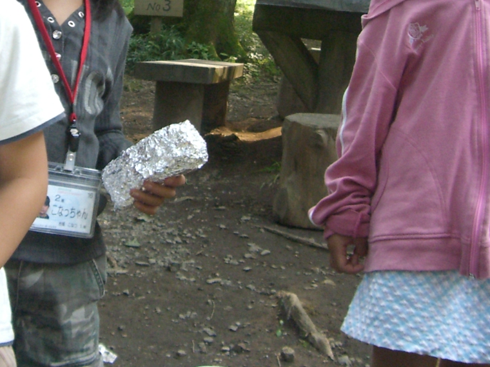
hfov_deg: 24.2
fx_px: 1132
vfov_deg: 18.1
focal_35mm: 80
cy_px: 31
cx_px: 141
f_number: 2.7
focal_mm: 6.2
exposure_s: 1/100
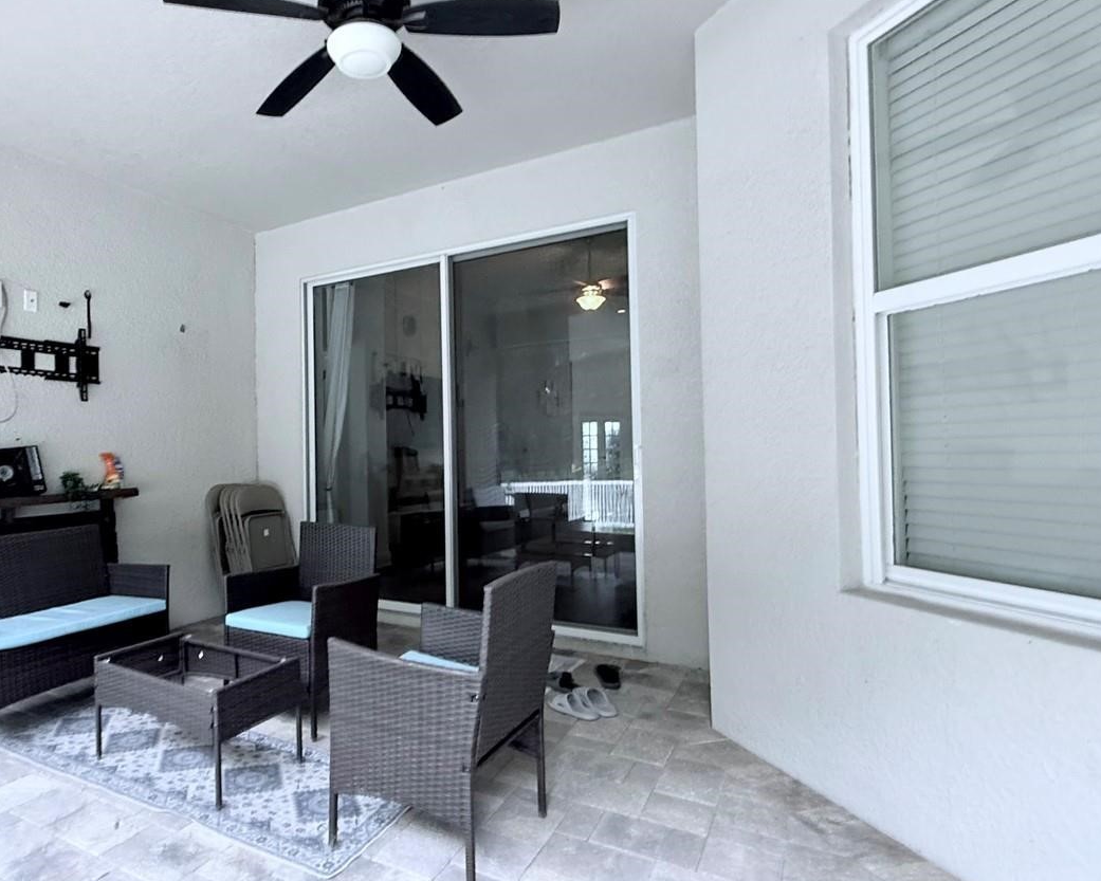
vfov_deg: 65.5
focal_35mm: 21
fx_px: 684
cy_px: 441
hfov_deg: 76.1
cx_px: 403
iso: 250
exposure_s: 1/99
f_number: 2.2
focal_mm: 2.22
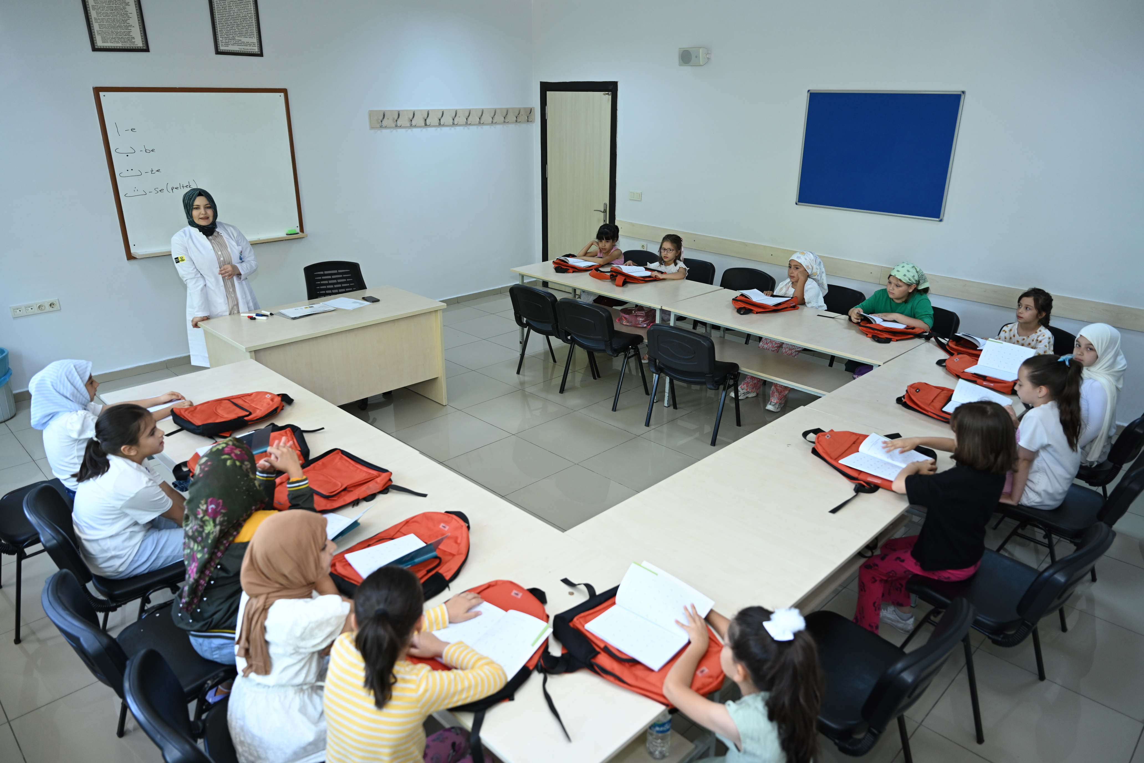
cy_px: 382
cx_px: 572
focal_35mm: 24
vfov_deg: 53.1
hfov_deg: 73.7
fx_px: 763
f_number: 2.8
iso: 500
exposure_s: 1/125
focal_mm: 24
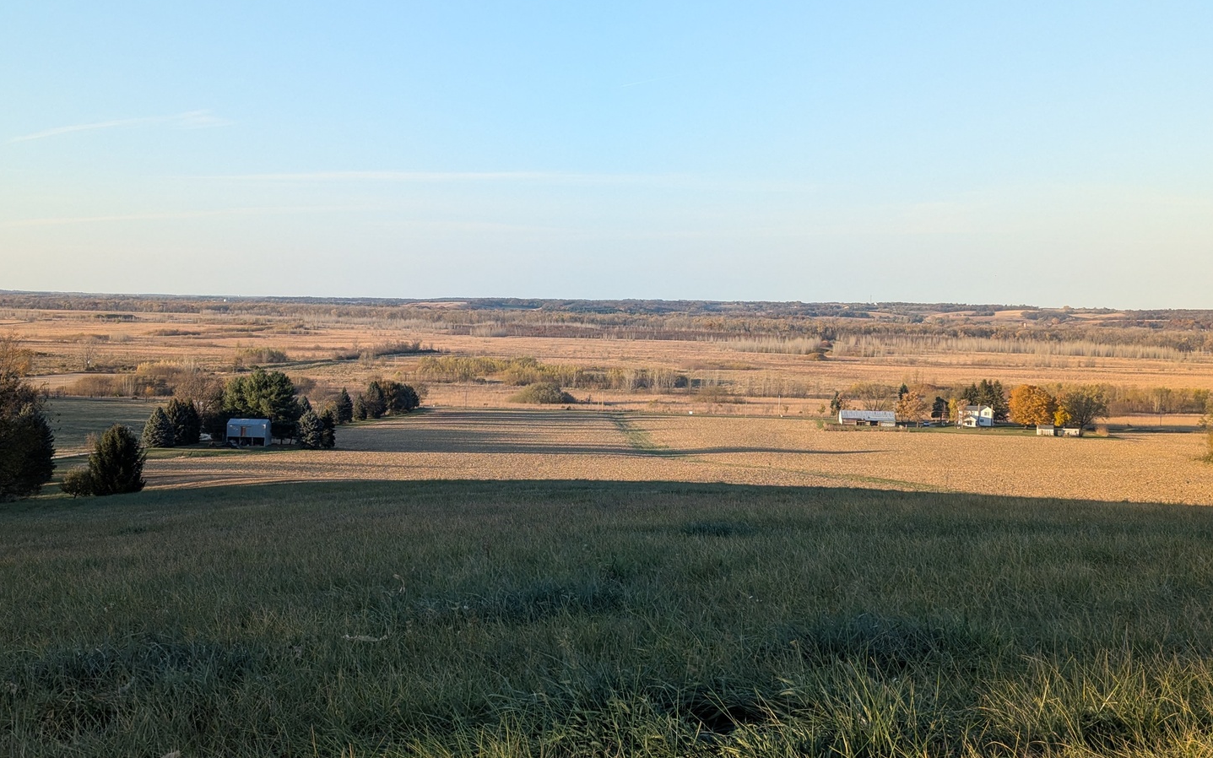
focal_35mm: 51
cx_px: 606
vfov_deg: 25.3
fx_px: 1686
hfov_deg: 39.6
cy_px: 322
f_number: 1.85
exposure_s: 1/894
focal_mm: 6.81
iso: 70
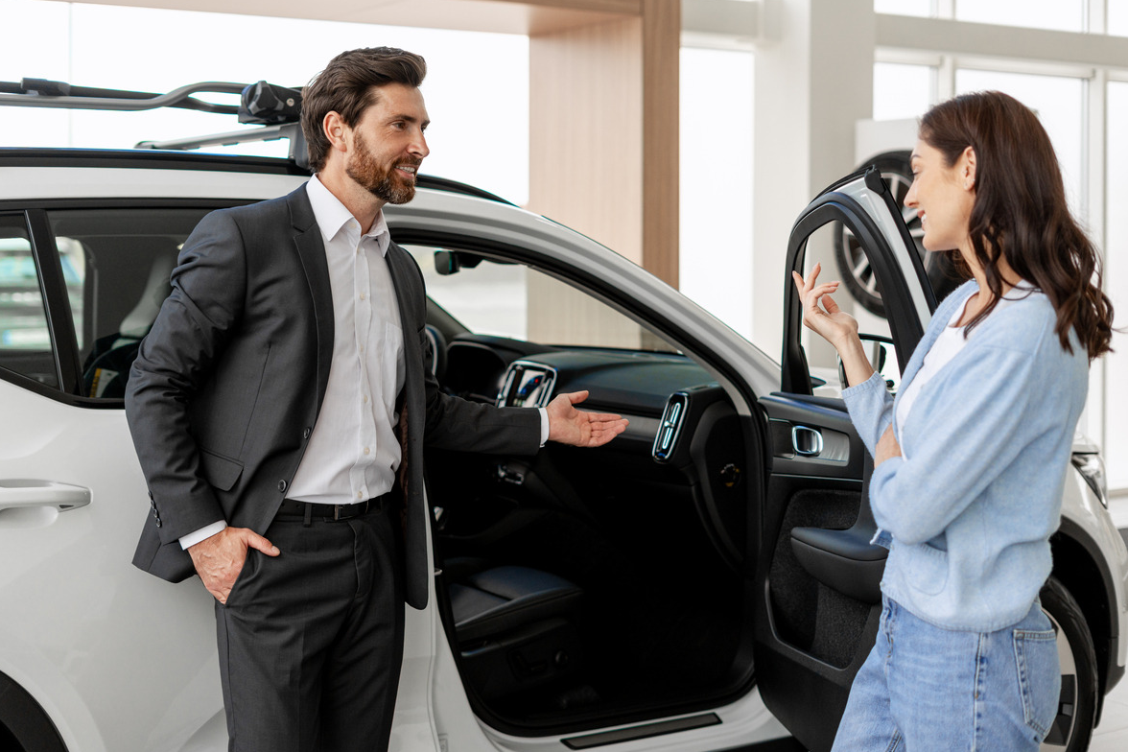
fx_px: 1598
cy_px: 371
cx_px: 554
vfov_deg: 26.5
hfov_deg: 38.9
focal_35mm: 51
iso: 500
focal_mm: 50
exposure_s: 1/1000
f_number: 2.5
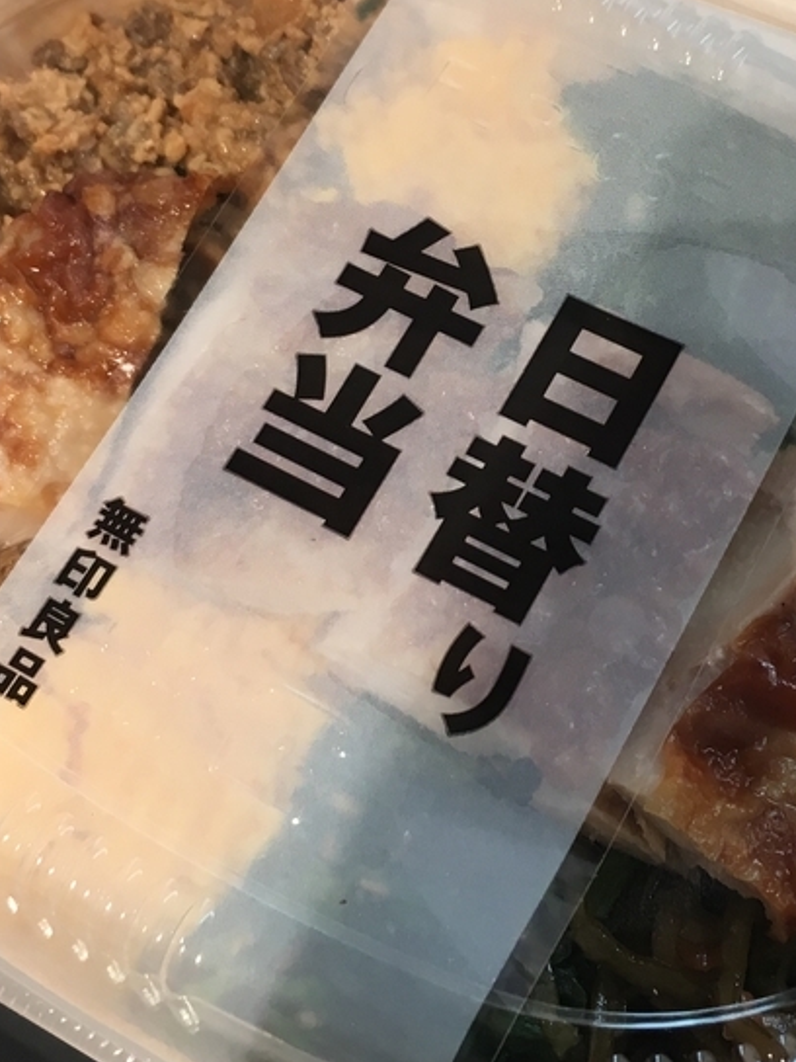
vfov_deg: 29.9
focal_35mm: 64
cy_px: 293
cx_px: 544
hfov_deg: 22.8
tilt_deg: -65.0
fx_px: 1962
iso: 25
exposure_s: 1/30
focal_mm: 4.15
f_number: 2.2
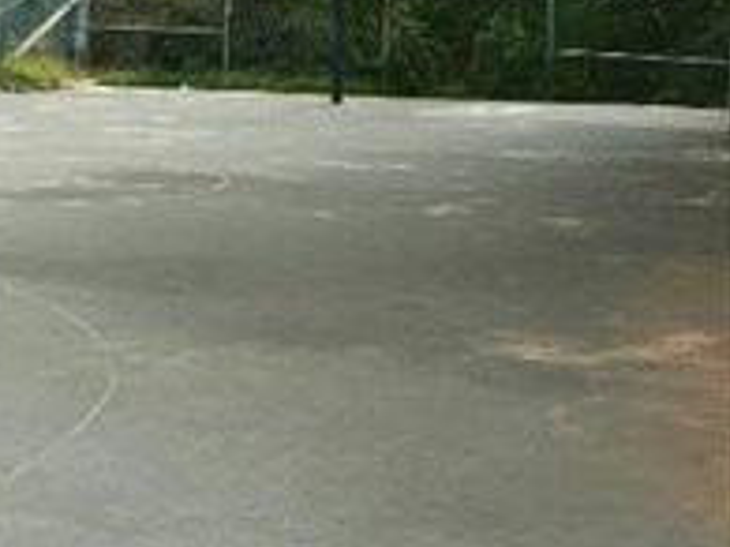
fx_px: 1560
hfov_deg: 25.0
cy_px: 34
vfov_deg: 19.4
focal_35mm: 74
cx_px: -15
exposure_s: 1/250
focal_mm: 6
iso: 80
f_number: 5.6
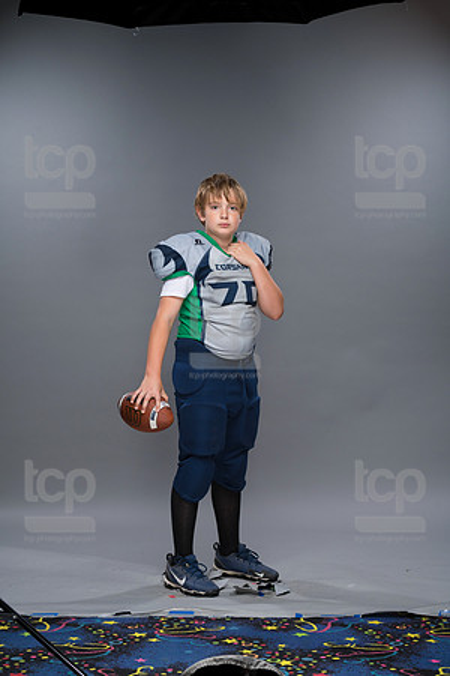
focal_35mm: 80
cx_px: 225
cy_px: 338
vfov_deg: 25.4
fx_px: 1500
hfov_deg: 17.1
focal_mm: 80
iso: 320
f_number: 6.3
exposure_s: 1/250
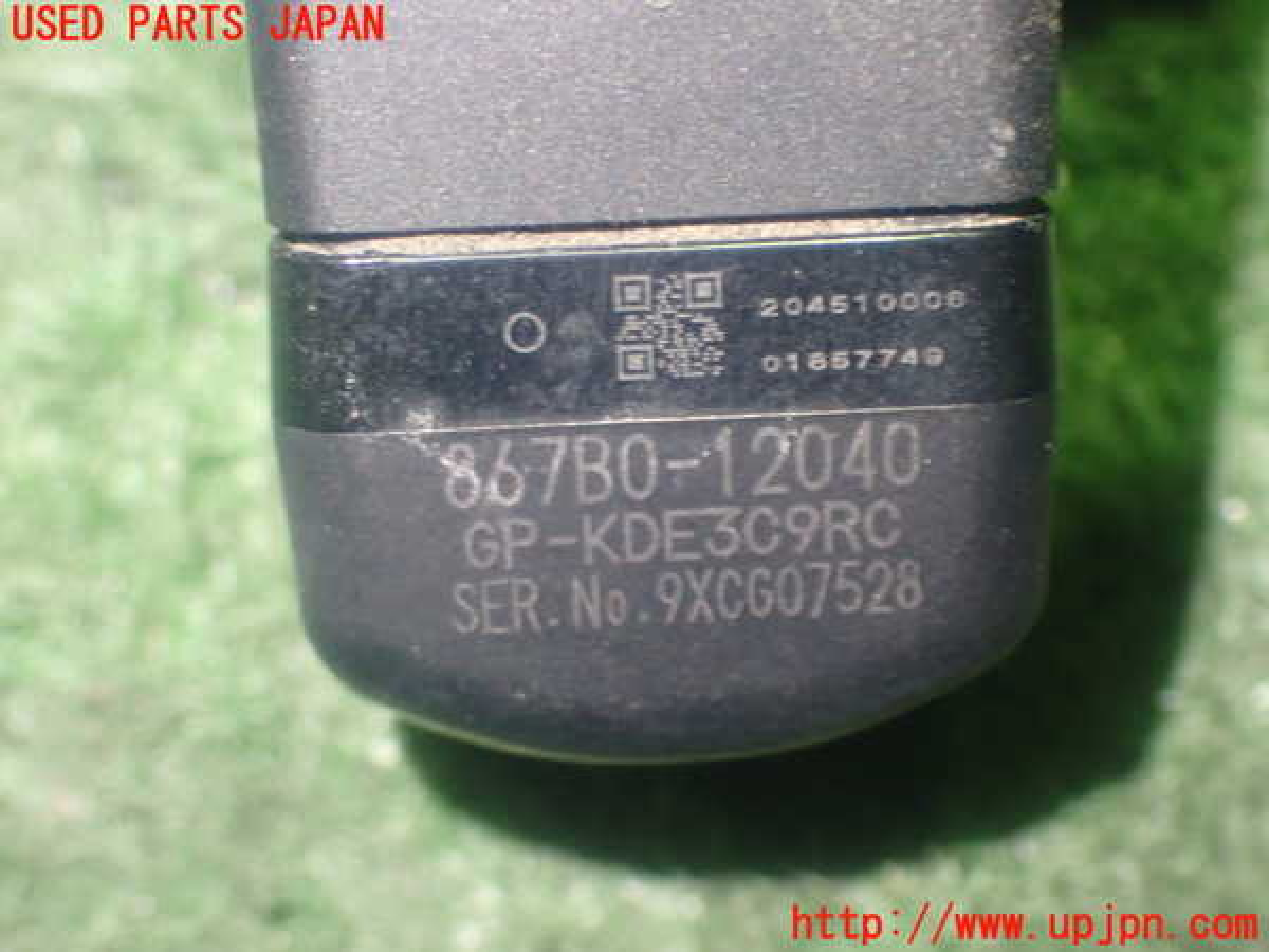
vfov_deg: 19.1
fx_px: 2823
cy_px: 476
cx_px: 634
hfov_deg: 25.3
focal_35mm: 77
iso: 1000
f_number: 4.1
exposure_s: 1/20
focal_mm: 13.65
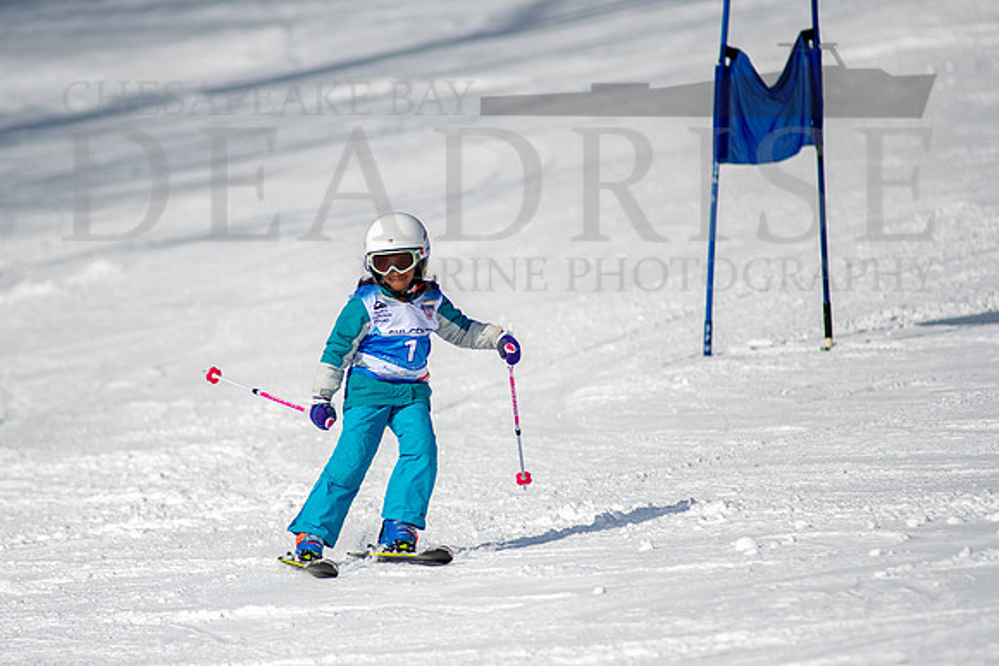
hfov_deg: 3.8
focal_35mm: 544
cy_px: 364
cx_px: 395
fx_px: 15102
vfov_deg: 2.5
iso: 100
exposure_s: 1/6400
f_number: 2.8
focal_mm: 300
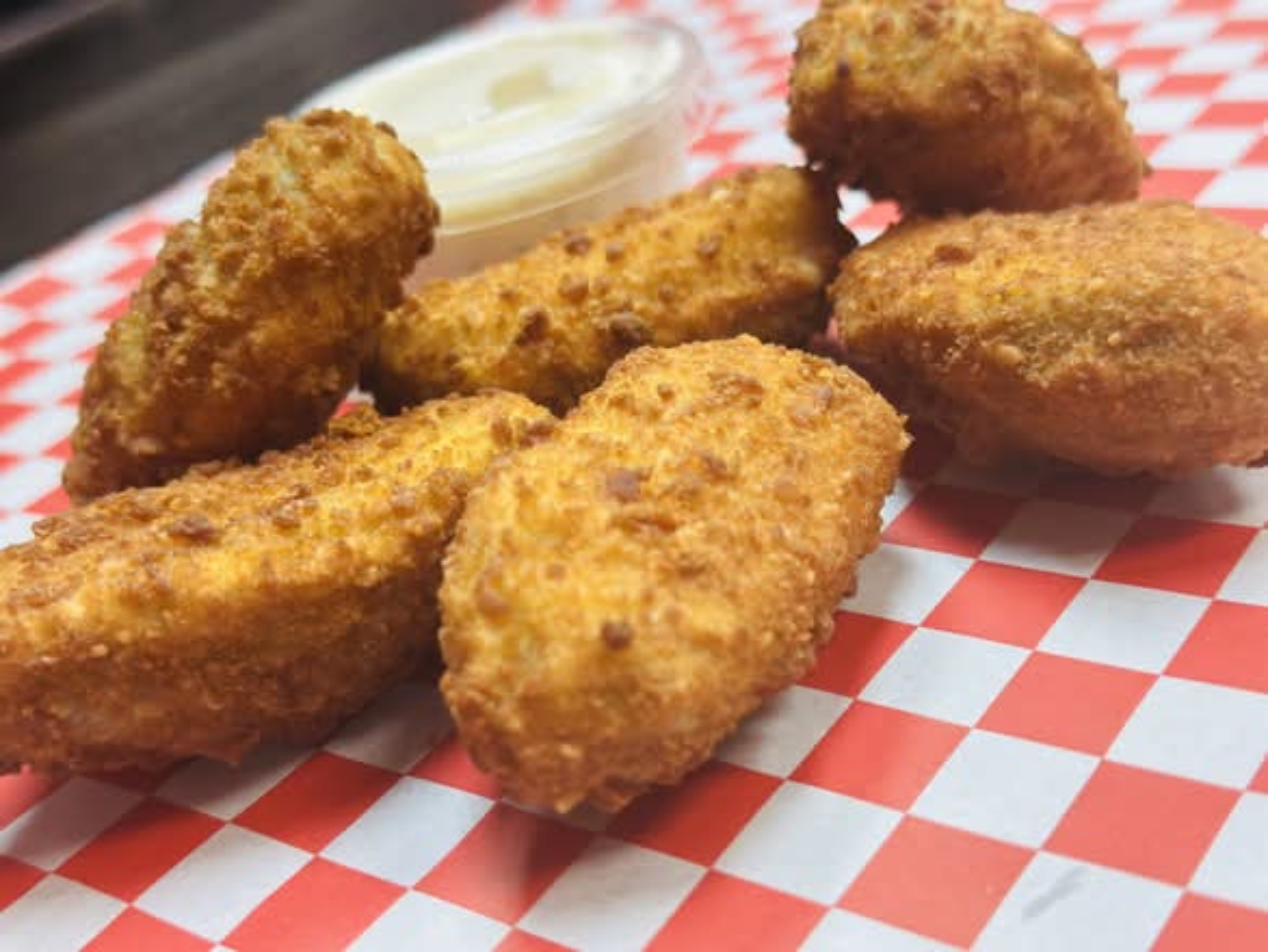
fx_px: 1759
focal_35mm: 48
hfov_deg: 39.6
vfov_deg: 30.3
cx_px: 634
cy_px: 476
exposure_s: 1/120
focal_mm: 6.86
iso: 200
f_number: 1.78
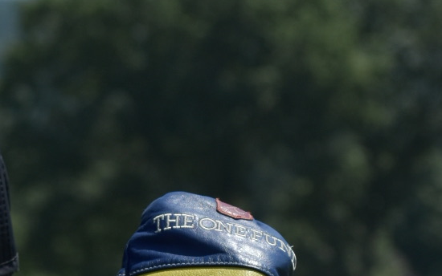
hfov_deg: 6.7
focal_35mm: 315
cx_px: 189
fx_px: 3795
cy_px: 359
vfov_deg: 4.2
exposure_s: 1/2000
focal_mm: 70
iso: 200
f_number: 5.6
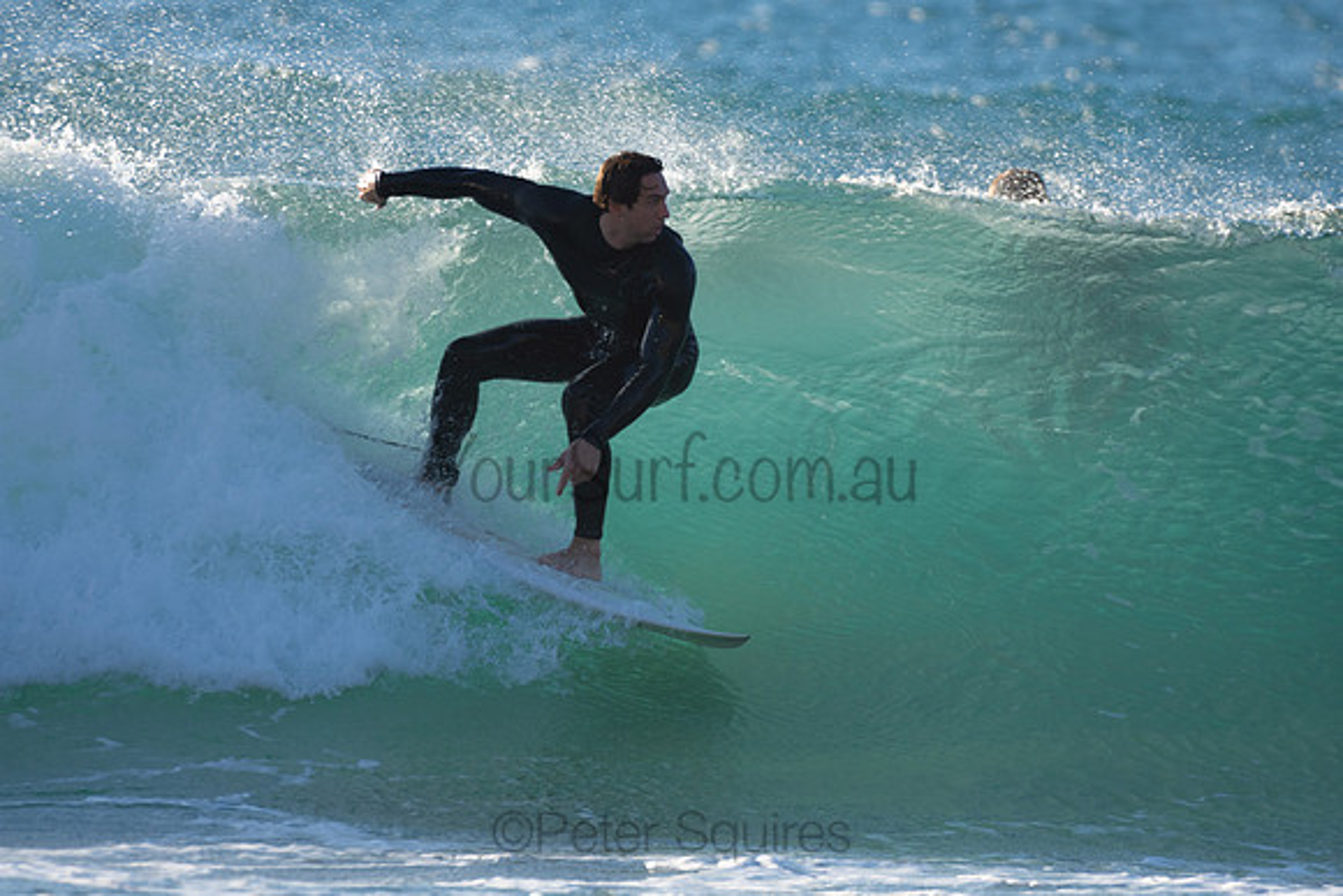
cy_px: 448
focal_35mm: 750
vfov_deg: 1.8
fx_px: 27984
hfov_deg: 2.7
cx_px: 672
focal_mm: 500
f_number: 5.6
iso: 320
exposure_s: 1/800
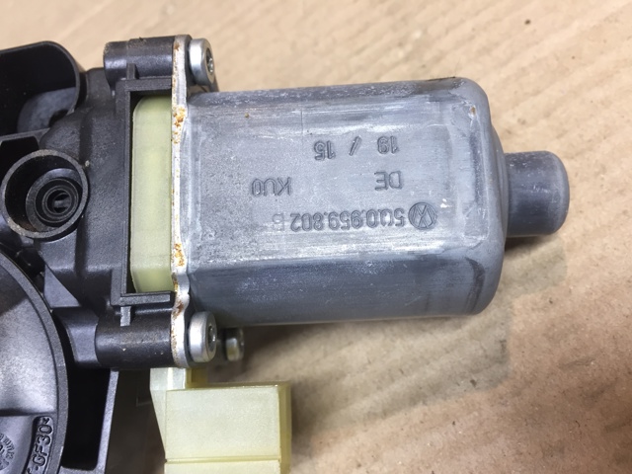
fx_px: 529
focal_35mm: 29
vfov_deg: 48.2
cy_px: 237
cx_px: 316
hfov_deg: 61.7
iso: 80
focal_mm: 4.15
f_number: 2.2
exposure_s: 1/33
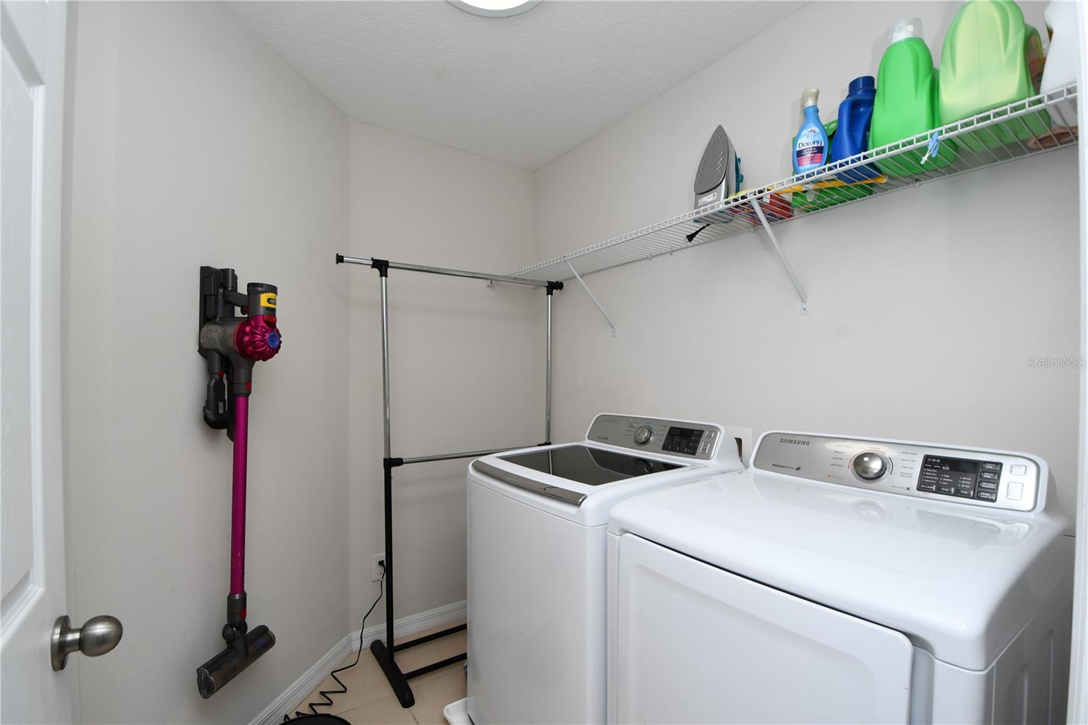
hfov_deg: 100.4
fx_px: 453
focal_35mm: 15
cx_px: 544
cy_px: 362
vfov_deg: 77.3
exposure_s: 1/100
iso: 100
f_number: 7.1
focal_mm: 10
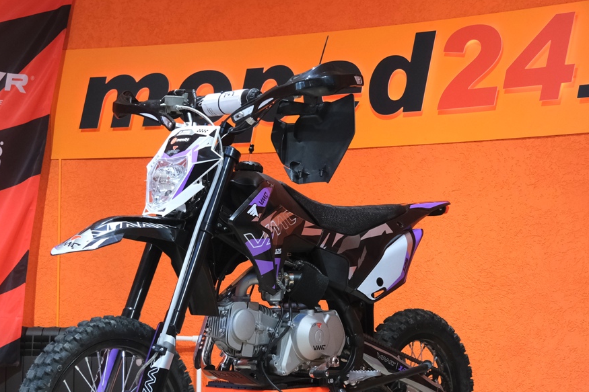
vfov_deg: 18.2
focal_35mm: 75
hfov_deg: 27.0
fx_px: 1227
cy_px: 217
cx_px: 240
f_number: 4
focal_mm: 27.5
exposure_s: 1/100
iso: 1600
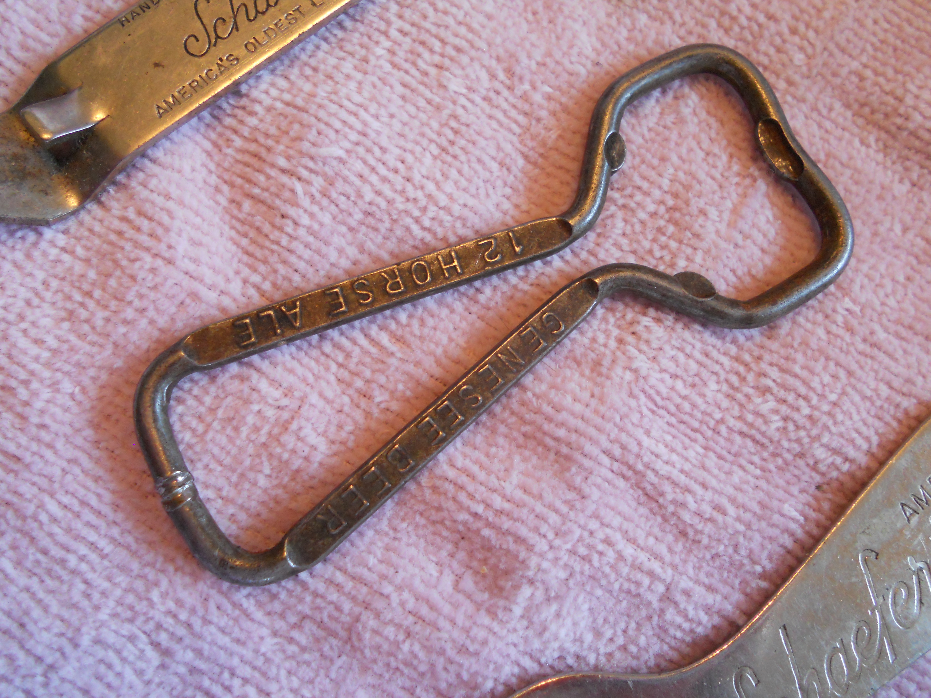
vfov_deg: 44.2
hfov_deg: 56.8
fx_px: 861
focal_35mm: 32
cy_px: 349
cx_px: 466
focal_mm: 5.8
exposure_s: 1/30
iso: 320
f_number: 3.5
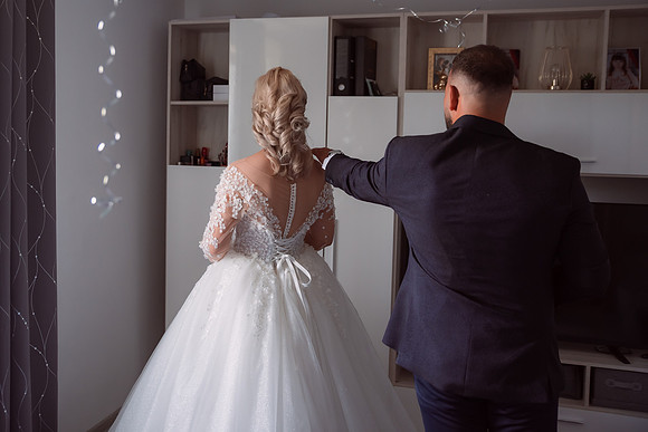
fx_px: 739
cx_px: 279
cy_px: 186
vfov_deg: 32.6
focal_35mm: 41
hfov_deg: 47.2
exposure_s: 1/250
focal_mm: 36
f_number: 2.8
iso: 500
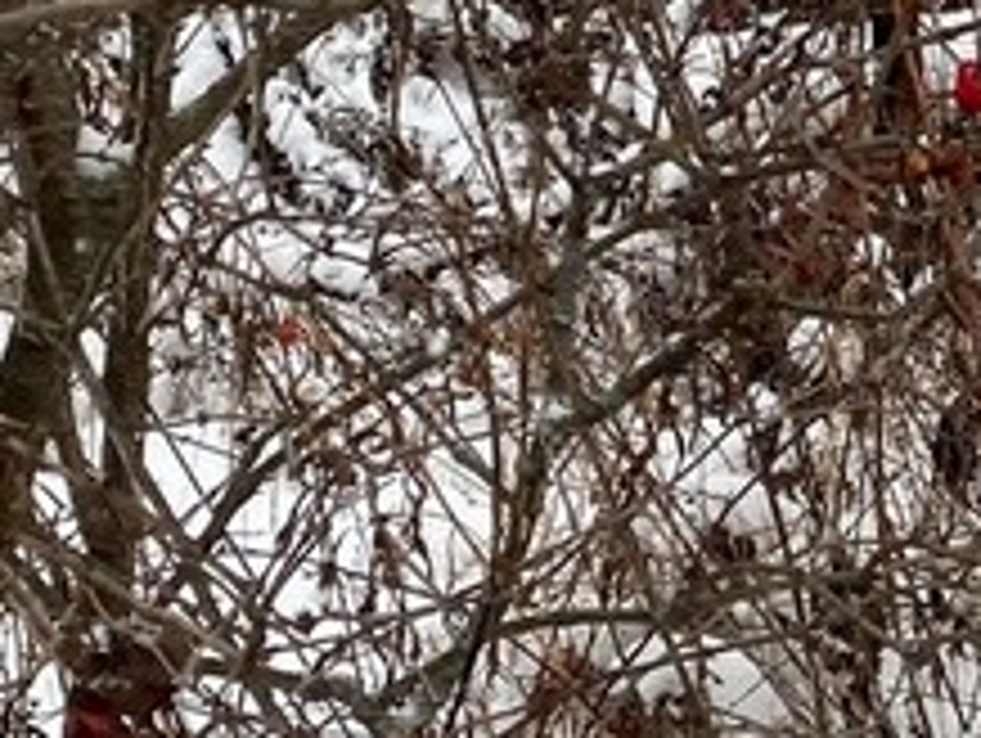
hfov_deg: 14.9
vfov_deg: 12.2
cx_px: 1503
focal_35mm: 122
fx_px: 3461
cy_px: 261
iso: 32
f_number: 1.8
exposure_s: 1/354
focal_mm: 4.25
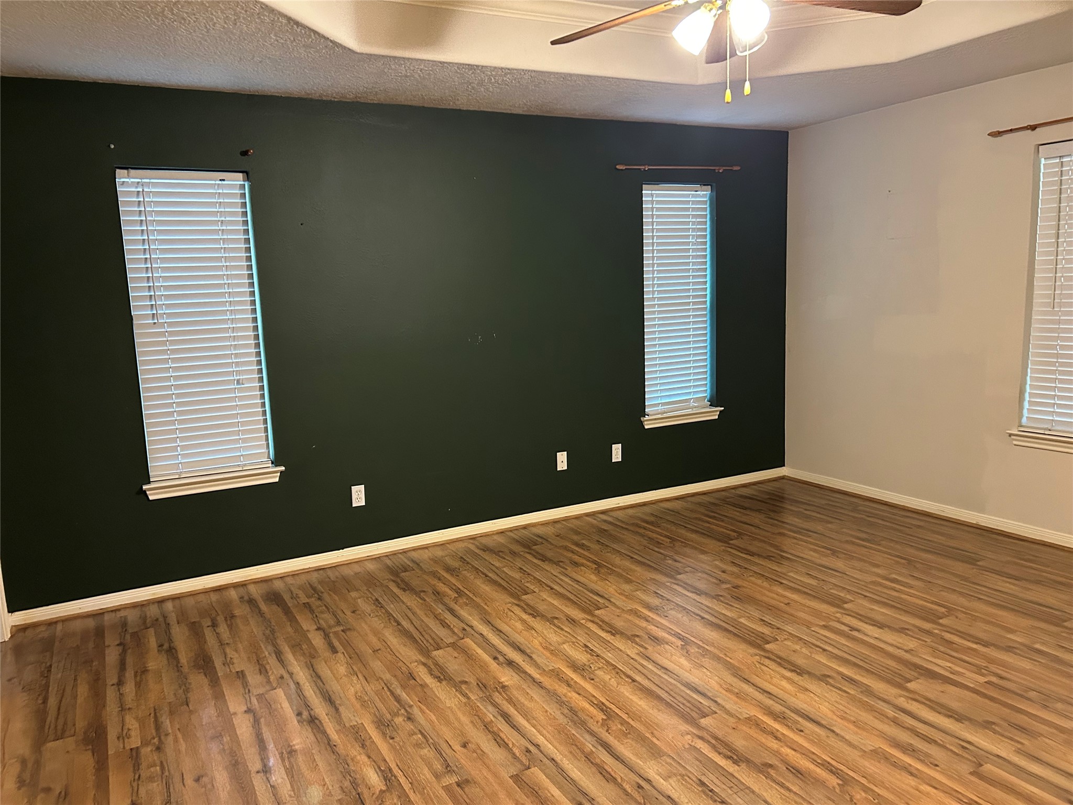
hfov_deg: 67.3
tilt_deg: -8.4
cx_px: 536
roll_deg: +2.1
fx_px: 806
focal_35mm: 26
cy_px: 402
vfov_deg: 53.1
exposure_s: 1/60
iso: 400
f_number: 1.5
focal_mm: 5.7
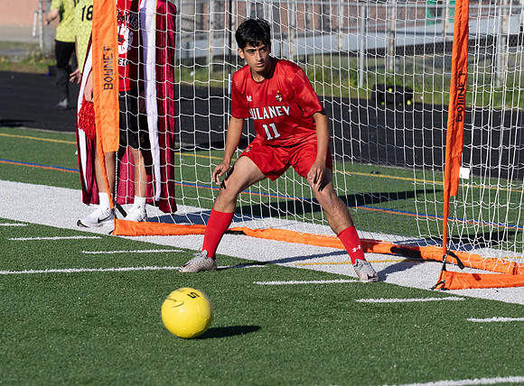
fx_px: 2990
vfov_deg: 7.4
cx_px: 225
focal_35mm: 199
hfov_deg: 10.0
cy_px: 211
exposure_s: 1/1600
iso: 110
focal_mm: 110
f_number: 4
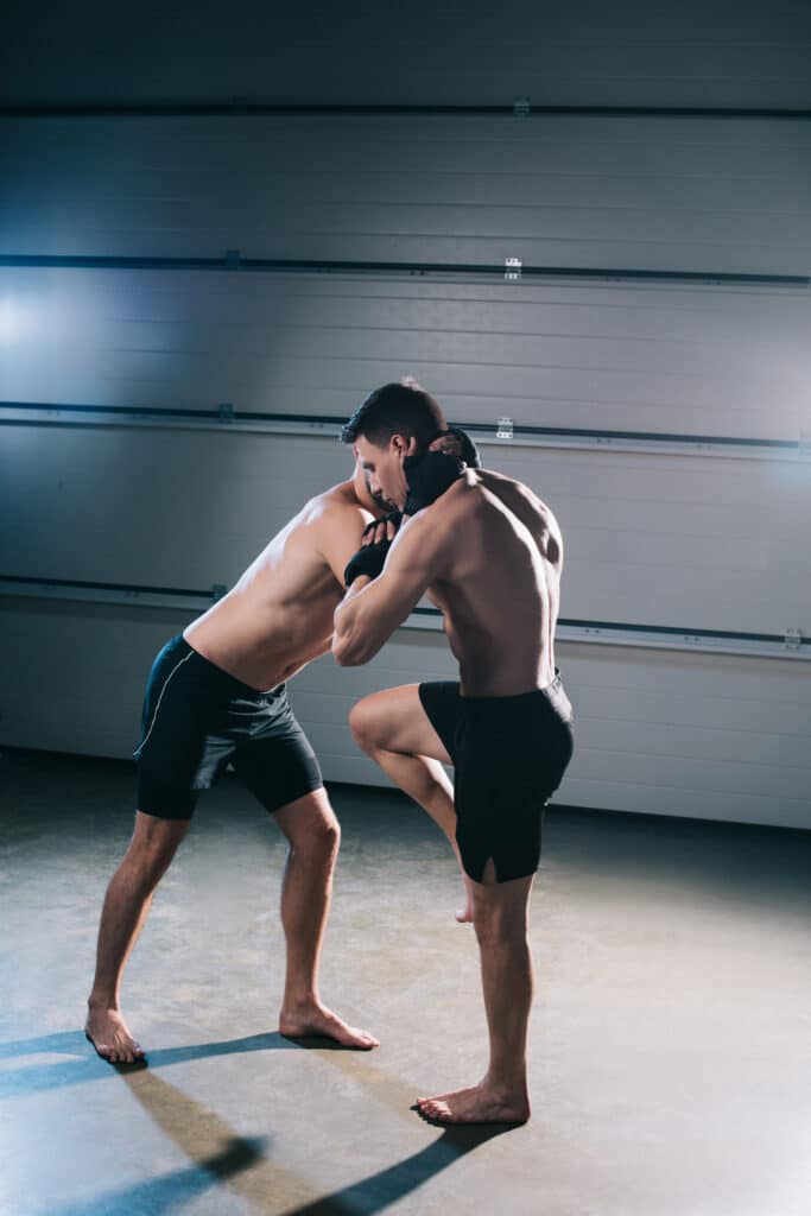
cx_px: 406
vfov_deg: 39.6
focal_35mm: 50
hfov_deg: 27.0
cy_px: 608
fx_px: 1689
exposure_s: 1/200
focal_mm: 50
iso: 125
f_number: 5.6
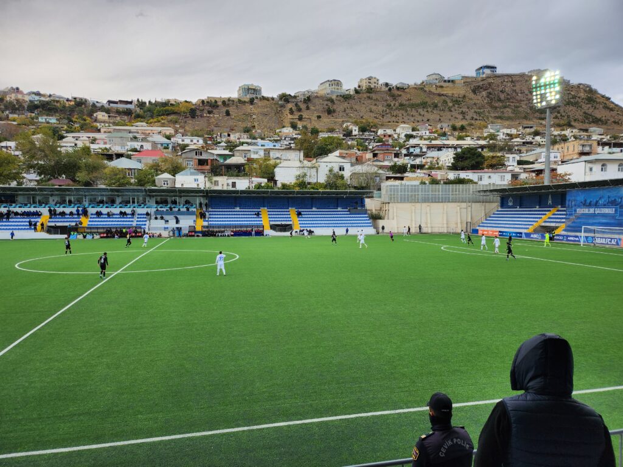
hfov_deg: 71.6
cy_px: 234
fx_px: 432
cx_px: 312
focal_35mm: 24
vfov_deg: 56.8
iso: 50
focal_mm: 5
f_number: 1.8
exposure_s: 1/467
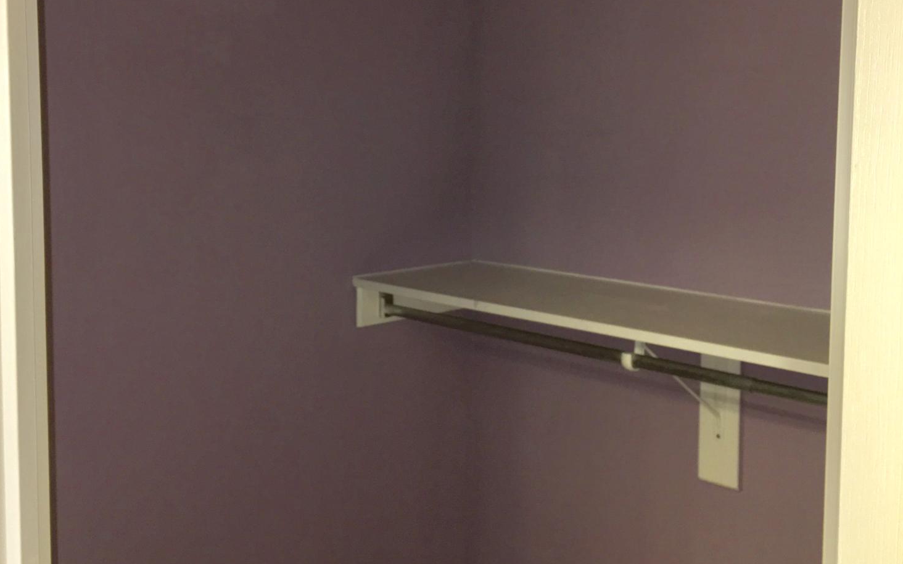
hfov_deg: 47.2
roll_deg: -1.1
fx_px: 1034
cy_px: 198
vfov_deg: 30.4
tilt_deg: -3.8
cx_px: 451
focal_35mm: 42
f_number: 2.2
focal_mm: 4.15
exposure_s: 1/24
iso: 40
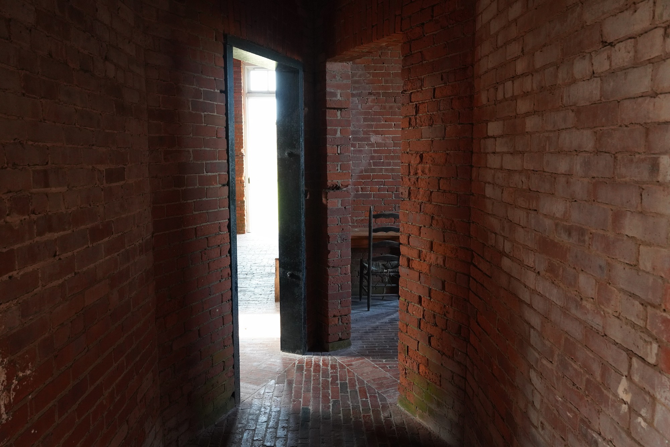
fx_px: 521
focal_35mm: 28
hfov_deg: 65.5
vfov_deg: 46.4
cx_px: 335
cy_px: 224
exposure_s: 1/80
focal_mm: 28
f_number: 9
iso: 4000
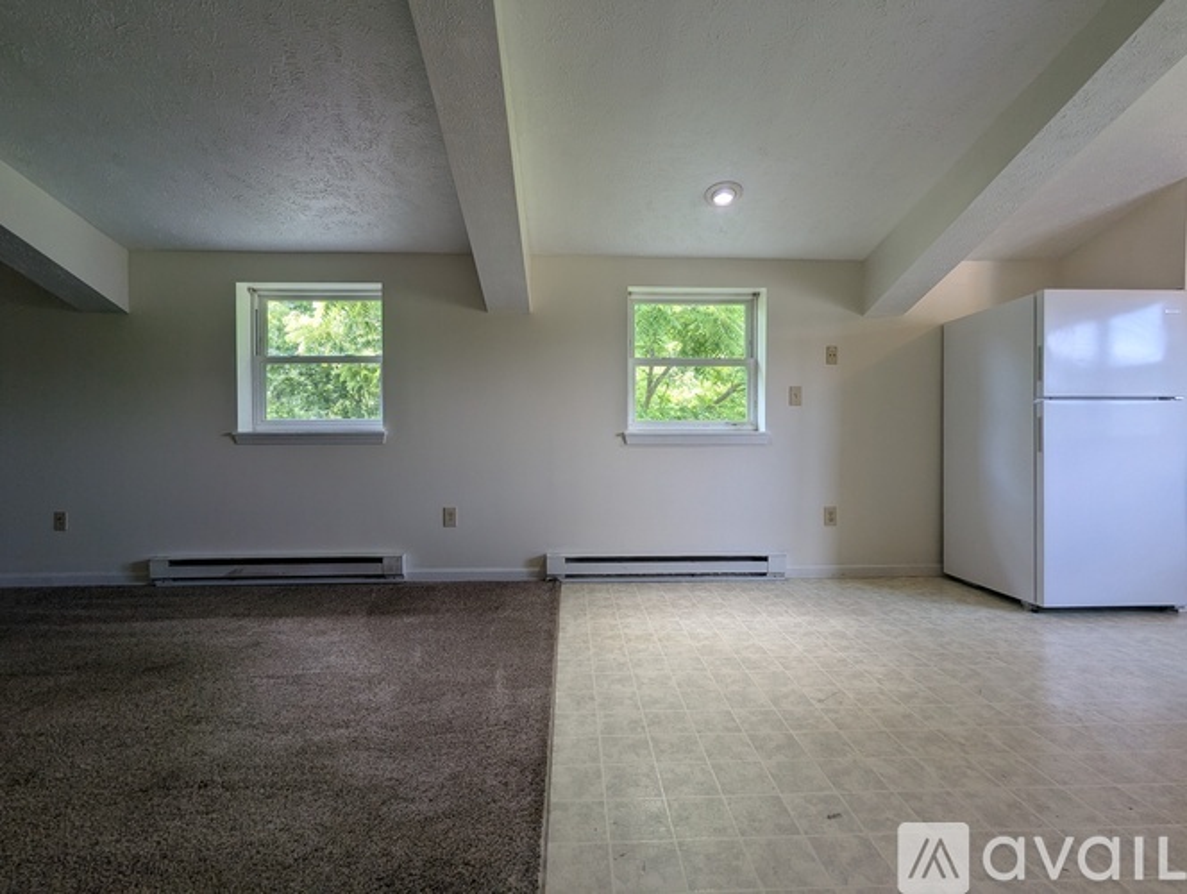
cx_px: 594
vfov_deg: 78.2
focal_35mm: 16
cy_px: 447
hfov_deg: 94.4
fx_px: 549
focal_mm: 2.35
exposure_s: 1/58.5
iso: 57
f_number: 2.2
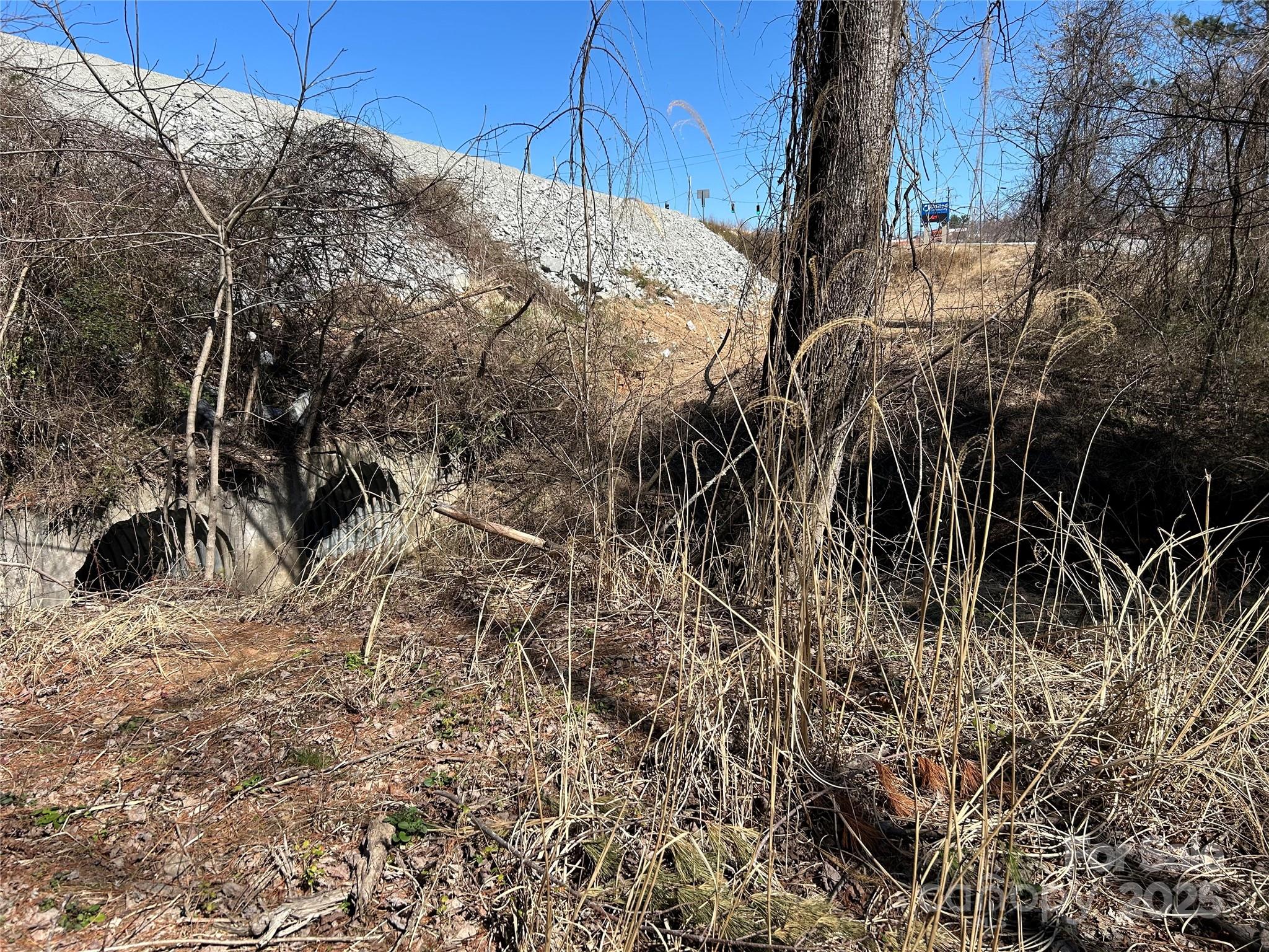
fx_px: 953
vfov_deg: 53.1
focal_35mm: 26
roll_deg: +2.6
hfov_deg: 67.3
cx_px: 634
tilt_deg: -10.4
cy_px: 476
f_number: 1.5
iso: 50
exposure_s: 1/2762
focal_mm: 5.7
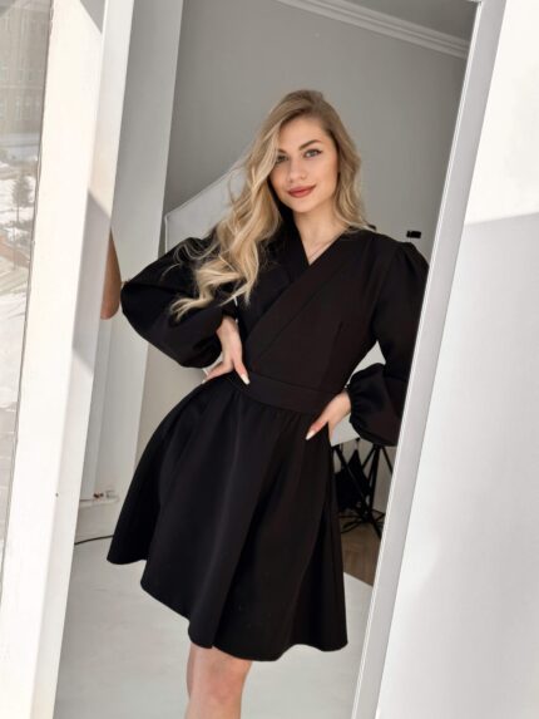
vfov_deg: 39.6
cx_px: 270
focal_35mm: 48
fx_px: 996
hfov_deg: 30.3
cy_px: 360
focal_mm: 6.86
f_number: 1.78
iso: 64
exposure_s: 1/325
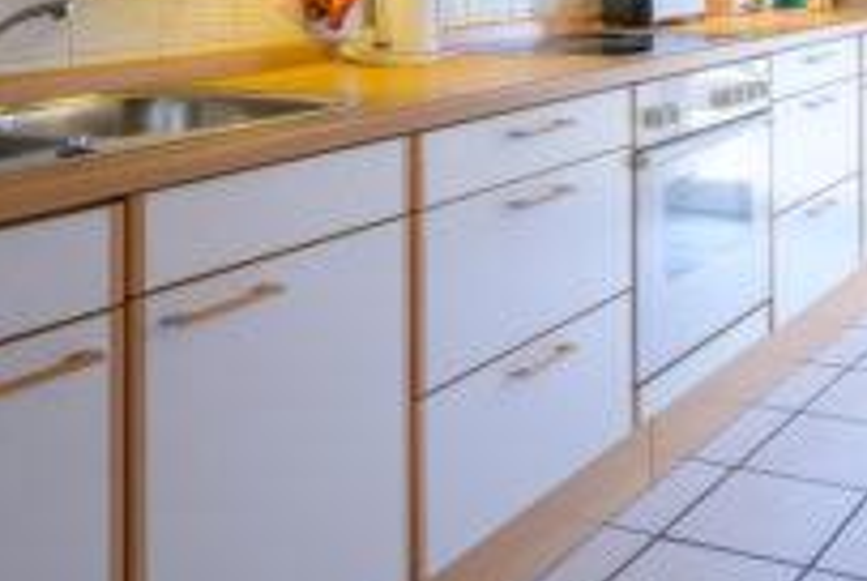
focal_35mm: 48
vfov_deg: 26.1
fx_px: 1158
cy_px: -56
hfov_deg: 36.4
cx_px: 893
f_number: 9
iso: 200
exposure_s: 1/30
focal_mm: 20
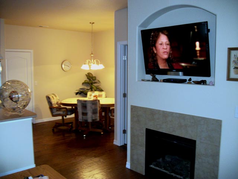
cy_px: 90
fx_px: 220
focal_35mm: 32
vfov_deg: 44.2
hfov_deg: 56.8
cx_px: 119
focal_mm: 5.7
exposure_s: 1/30
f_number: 2.9
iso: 160
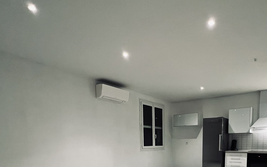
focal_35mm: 25
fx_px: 182
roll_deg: -0.4
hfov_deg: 71.1
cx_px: 171
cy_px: 162
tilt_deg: -6.1
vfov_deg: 43.2
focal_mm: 1.57
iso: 400
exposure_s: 1/50
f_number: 1.8
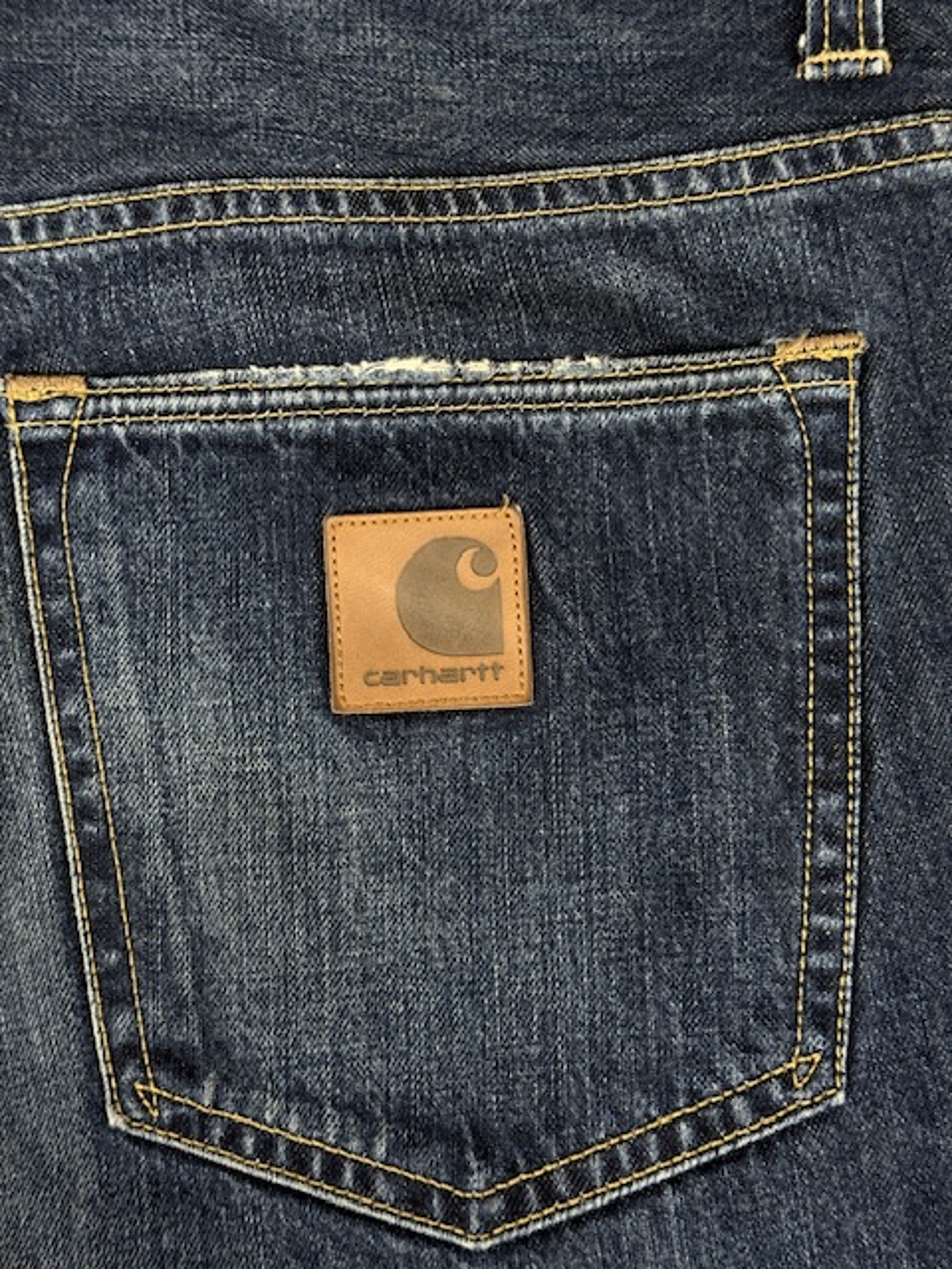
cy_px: 634
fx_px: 1760
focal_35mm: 48
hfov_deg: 30.3
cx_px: 476
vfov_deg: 39.7
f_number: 1.78
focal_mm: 6.76
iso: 160
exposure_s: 1/50
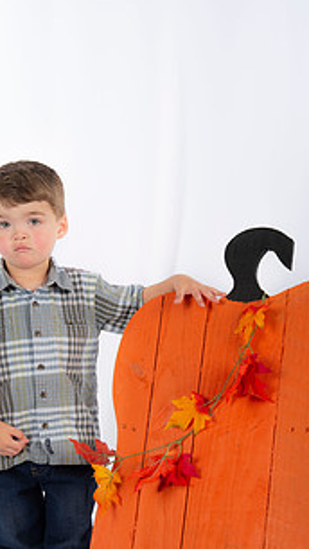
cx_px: 164
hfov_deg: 12.1
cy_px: 393
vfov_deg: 21.2
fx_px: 1457
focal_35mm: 100
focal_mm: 65
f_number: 5.6
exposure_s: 1/200
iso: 100
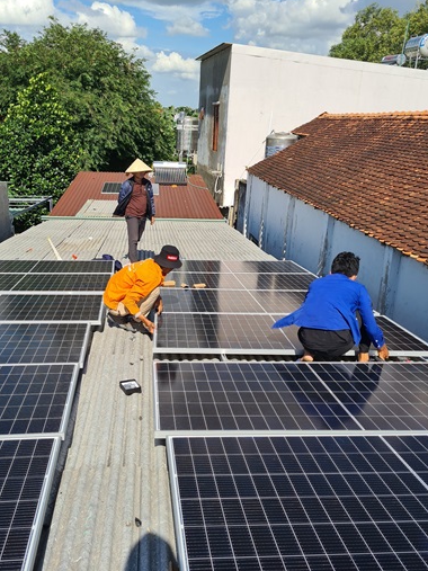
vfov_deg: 58.4
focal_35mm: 31
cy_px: 282
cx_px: 176
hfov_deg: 45.2
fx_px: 511
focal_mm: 5.4
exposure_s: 1/2944
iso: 50
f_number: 1.8
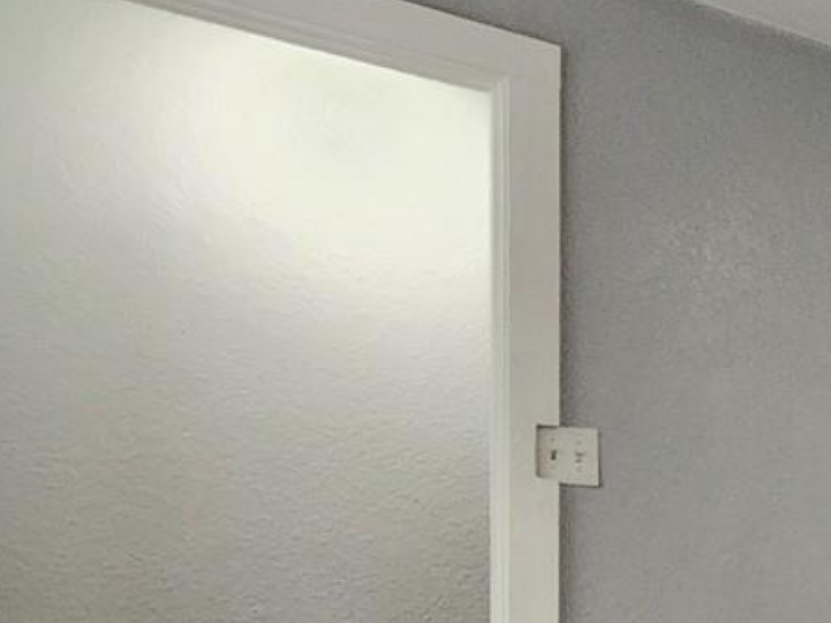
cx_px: 1428
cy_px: 668
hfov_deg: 23.8
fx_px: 1128
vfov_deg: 28.3
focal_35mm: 47
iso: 320
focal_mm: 2.2
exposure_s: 1/60
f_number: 2.2
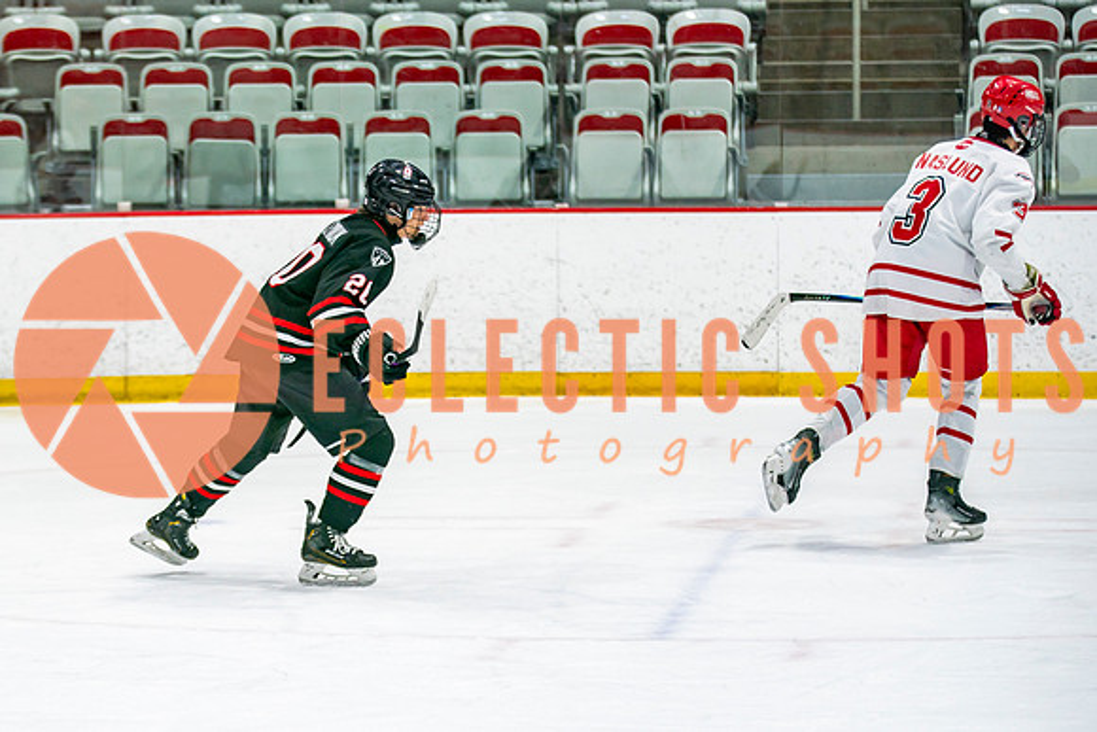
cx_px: 255
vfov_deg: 8.0
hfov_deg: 11.9
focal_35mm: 173
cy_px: 409
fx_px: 5260
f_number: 2.8
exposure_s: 1/640
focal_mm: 105
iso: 500
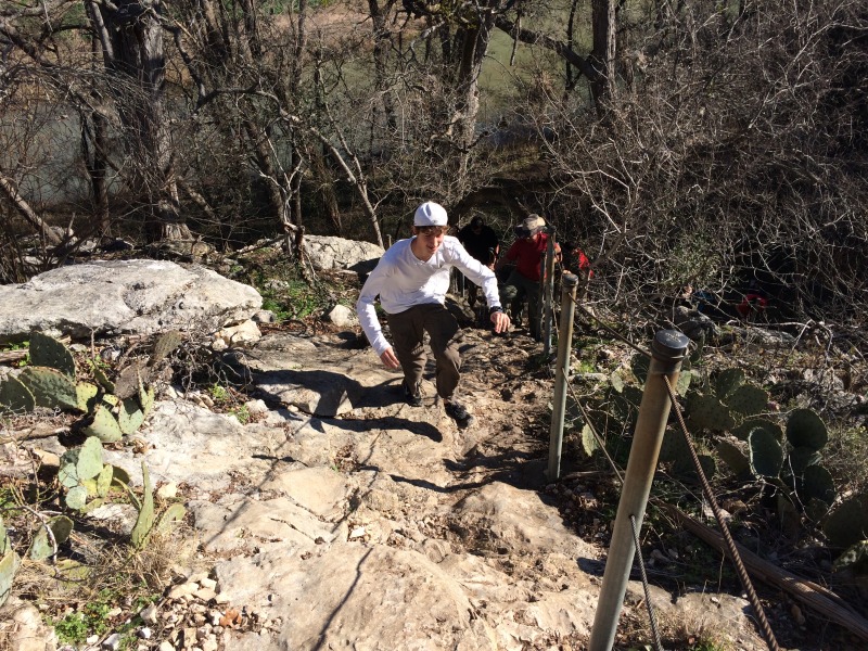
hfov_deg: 61.7
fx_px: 727
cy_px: 326
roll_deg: +2.4
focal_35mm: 29
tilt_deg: -33.7
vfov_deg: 48.2
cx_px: 434
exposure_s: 1/1414
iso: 32
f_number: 2.2
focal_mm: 4.15
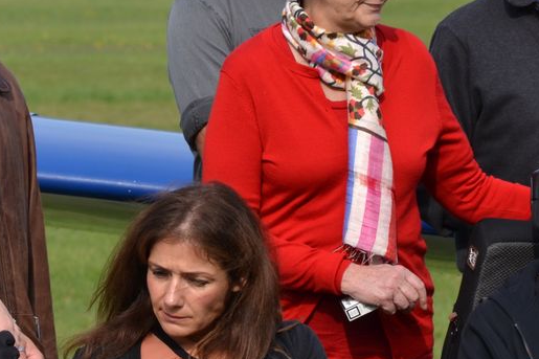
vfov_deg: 3.5
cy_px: 207
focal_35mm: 391
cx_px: 108
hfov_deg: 5.3
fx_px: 5856
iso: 100
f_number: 7.1
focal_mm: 105
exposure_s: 1/200
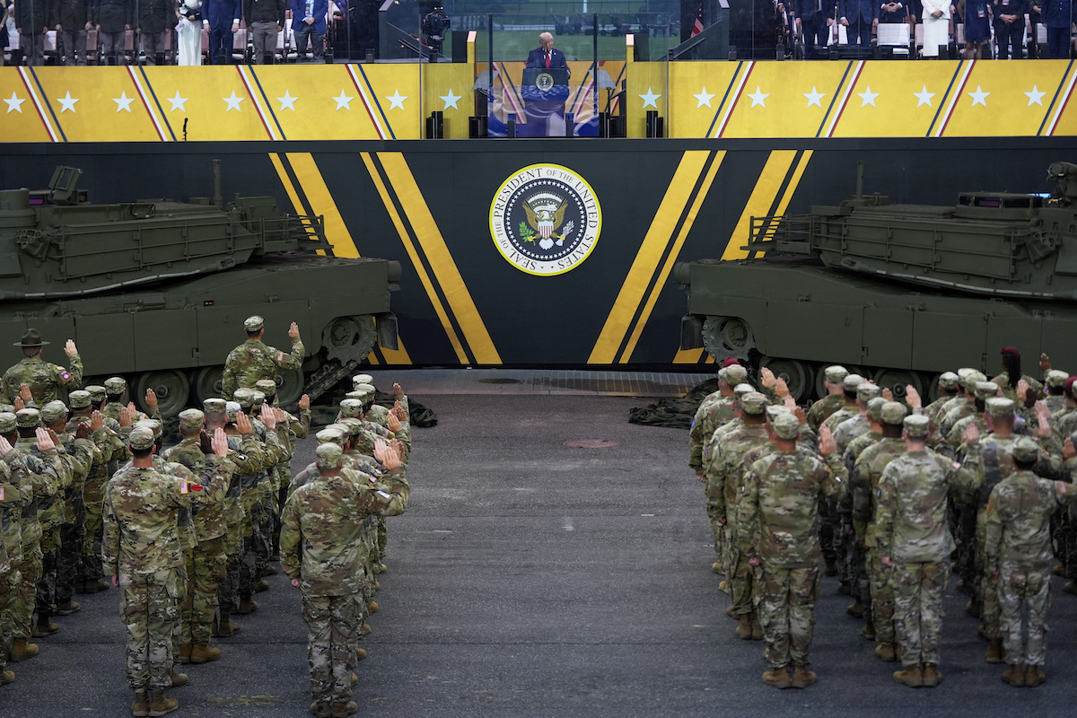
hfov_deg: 23.9
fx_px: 2543
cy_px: 359
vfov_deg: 16.1
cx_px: 538
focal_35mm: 85
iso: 400
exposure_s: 1/500
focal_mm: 85
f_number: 2.8
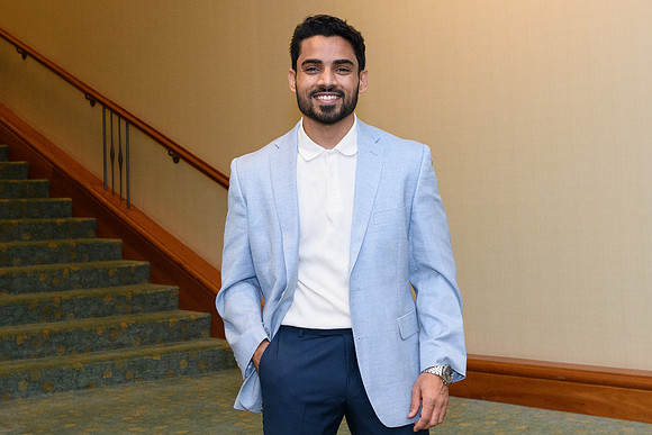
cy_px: 159
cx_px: 280
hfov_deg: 32.6
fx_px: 1114
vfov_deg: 22.0
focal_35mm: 61
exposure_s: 1/125
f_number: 4.5
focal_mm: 28
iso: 1250
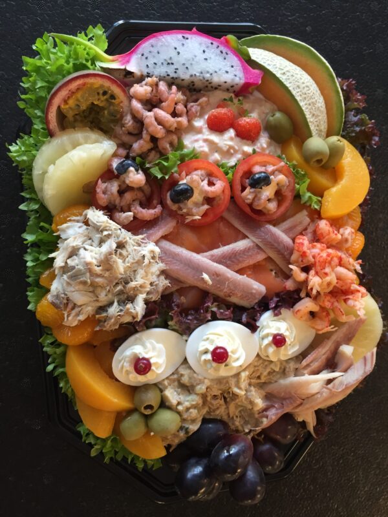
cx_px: 194
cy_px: 258
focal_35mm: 29
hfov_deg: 48.2
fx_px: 433
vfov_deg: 61.7
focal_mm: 4.15
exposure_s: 1/33
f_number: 2.2
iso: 80
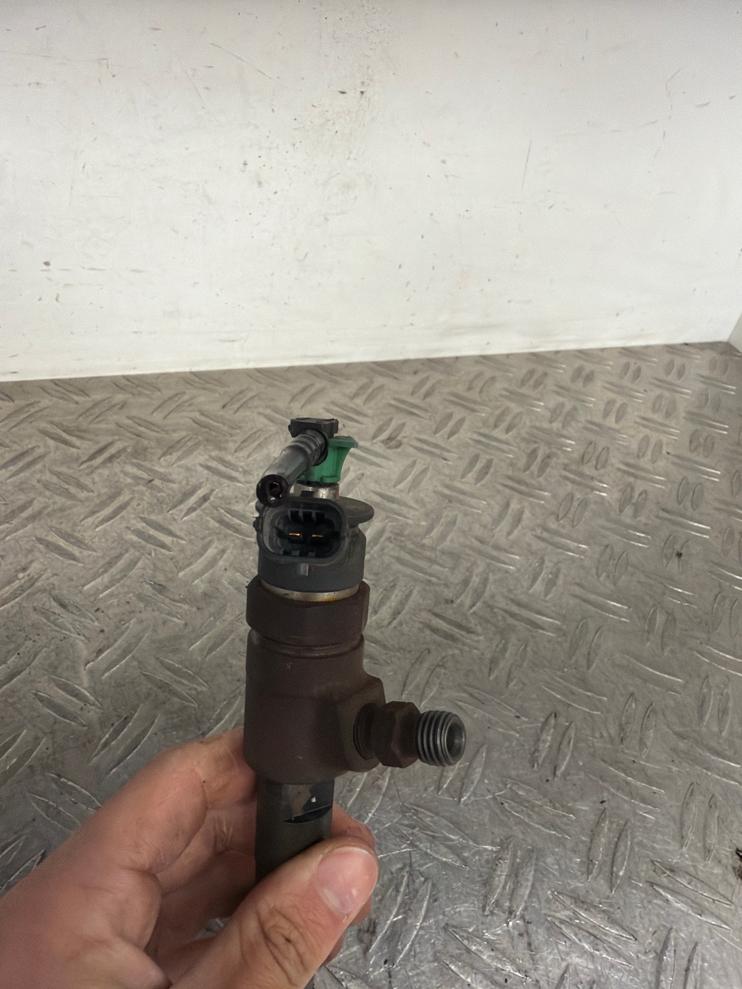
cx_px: 371
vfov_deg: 69.4
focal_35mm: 25
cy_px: 494
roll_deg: -9.6
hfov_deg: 54.9
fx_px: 715
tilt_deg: -40.9
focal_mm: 2.22
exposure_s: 1/50
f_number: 2.2
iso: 160
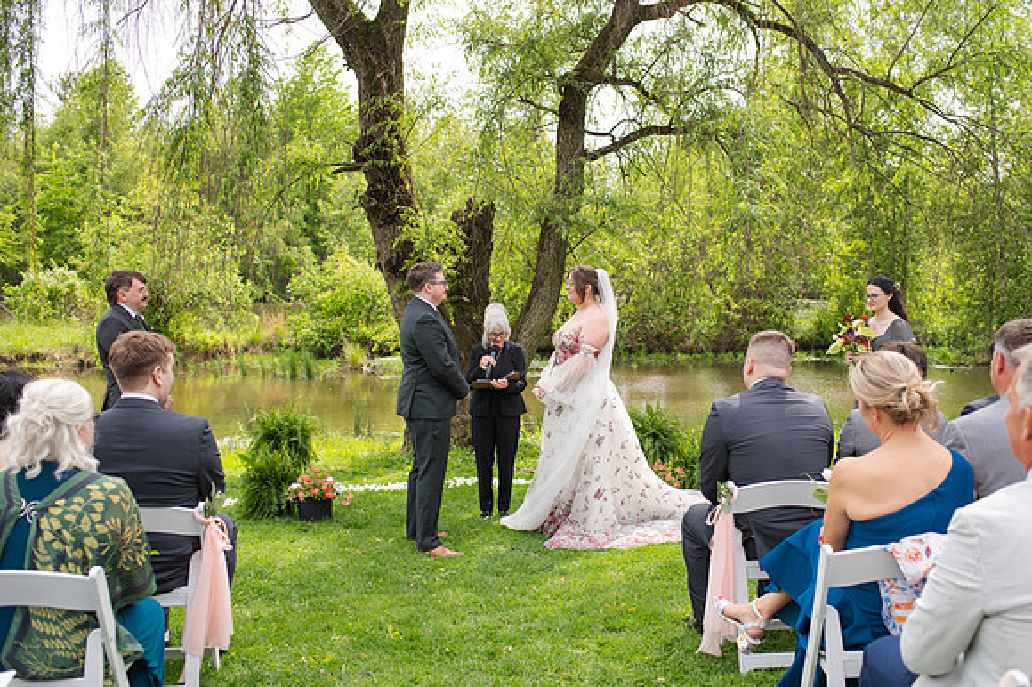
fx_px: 1066
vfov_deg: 35.7
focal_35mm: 37
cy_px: 344
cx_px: 549
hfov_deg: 51.6
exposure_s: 1/400
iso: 100
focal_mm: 35
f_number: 3.5
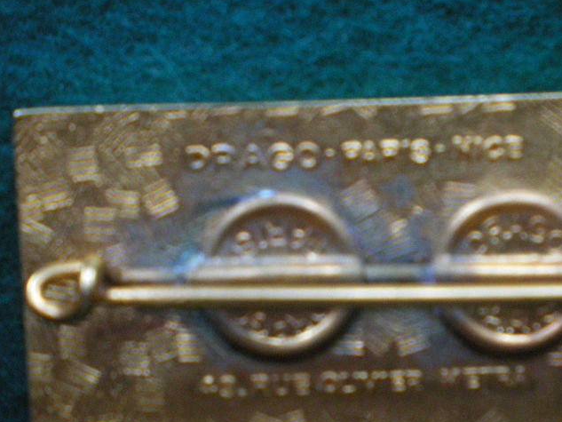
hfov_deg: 31.9
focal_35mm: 60
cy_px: 254
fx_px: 974
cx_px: 372
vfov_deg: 24.4
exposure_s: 1/25
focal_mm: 6.3
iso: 400
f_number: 3.1
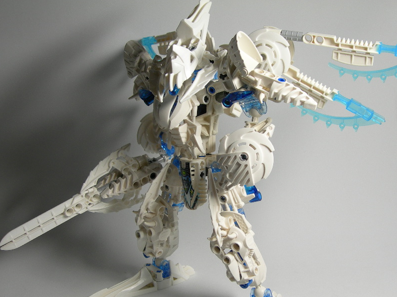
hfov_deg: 36.1
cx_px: 224
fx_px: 608
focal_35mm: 53
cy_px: 182
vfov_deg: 27.4
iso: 50
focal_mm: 8.5
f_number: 2.9
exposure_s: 1/52.8
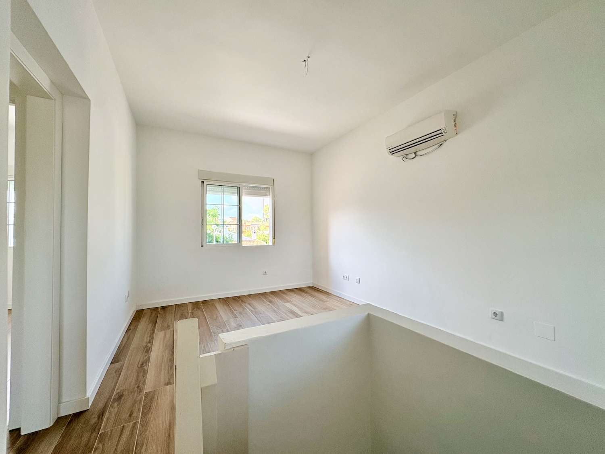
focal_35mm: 14
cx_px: 302
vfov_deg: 85.7
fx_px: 245
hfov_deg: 102.1
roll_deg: +0.8
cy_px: 227
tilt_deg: +1.1
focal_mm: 2.22
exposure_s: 1/194
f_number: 2.2
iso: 64
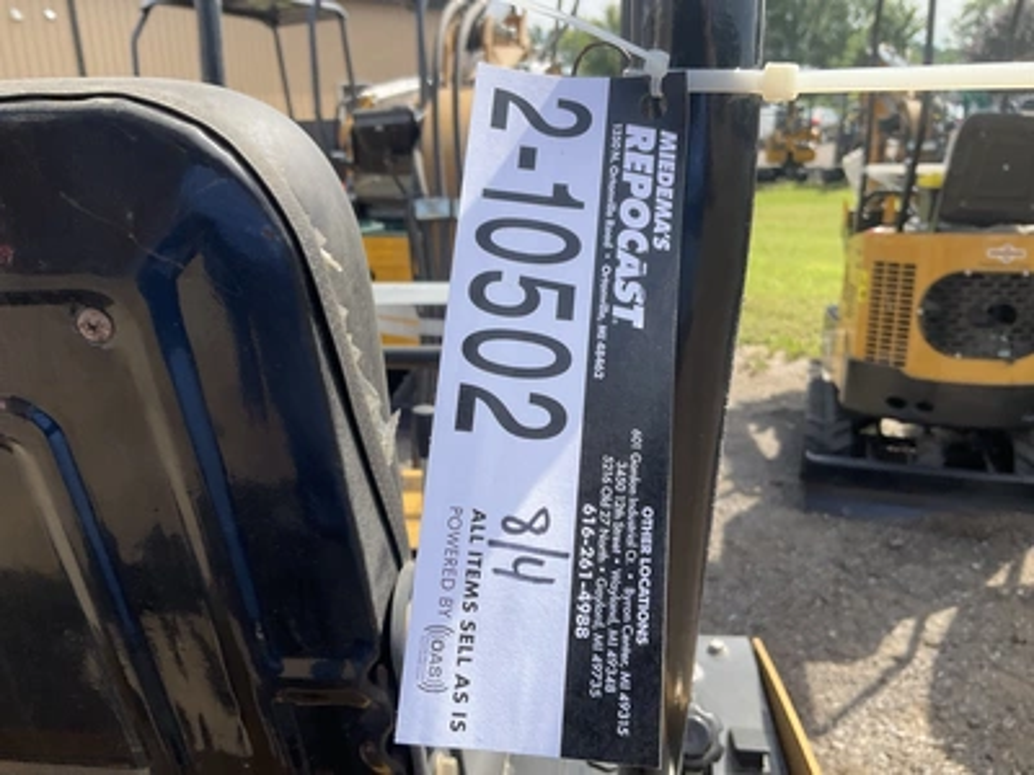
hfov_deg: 61.7
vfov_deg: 48.2
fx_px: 866
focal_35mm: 29
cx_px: 517
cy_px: 388
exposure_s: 1/855
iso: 25
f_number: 1.8
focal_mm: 3
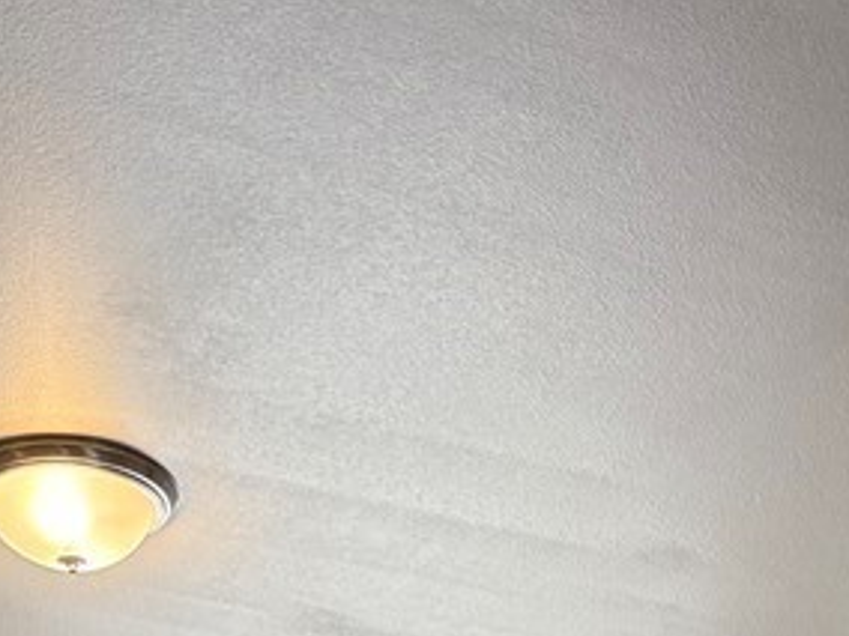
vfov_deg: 9.3
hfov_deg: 13.4
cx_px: 1435
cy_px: 1711
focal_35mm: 135
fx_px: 3311
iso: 200
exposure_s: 1/139
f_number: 1.78
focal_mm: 6.76
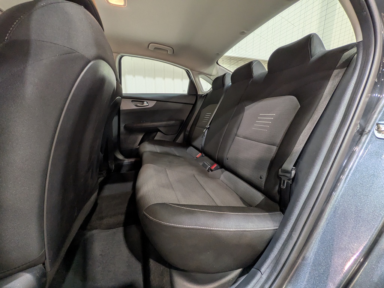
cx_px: 192
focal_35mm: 14
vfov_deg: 85.7
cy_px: 144
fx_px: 155
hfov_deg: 102.1
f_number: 2.2
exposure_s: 1/30
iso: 88
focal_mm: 1.83
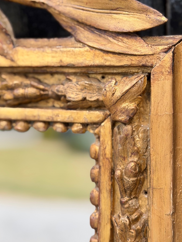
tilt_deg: -9.7
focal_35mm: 64
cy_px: 92
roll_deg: +2.1
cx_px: 108
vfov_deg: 30.2
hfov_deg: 22.9
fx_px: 449
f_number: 1.78
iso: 64
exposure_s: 1/475
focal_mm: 6.76
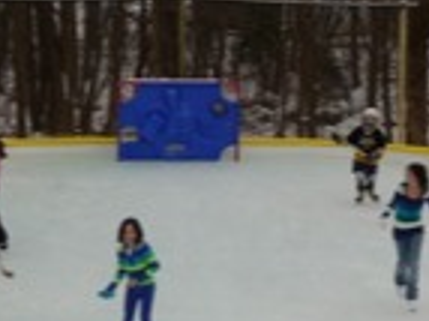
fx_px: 1535
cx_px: 183
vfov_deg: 11.9
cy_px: 216
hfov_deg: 15.9
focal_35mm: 124
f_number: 3.8
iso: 100
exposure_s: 1/160
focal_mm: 6.3
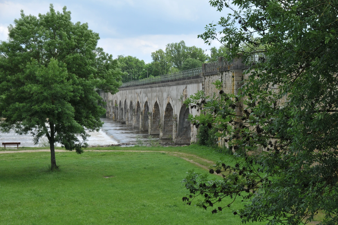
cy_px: 112
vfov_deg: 15.2
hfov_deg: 22.6
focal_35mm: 90
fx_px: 844
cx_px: 169
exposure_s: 1/400
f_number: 11
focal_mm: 60
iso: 400
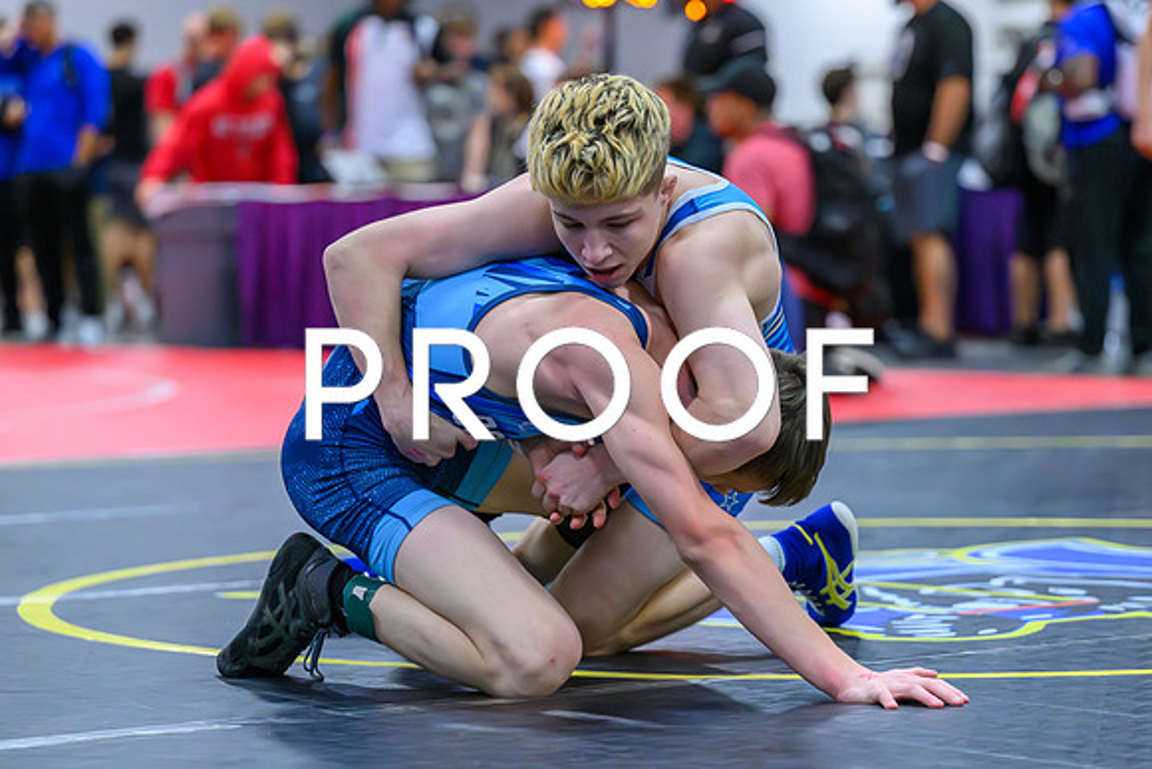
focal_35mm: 140
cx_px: 625
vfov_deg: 9.8
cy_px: 435
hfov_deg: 14.6
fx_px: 4484
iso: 16000
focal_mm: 104
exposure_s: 1/800
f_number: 2.8
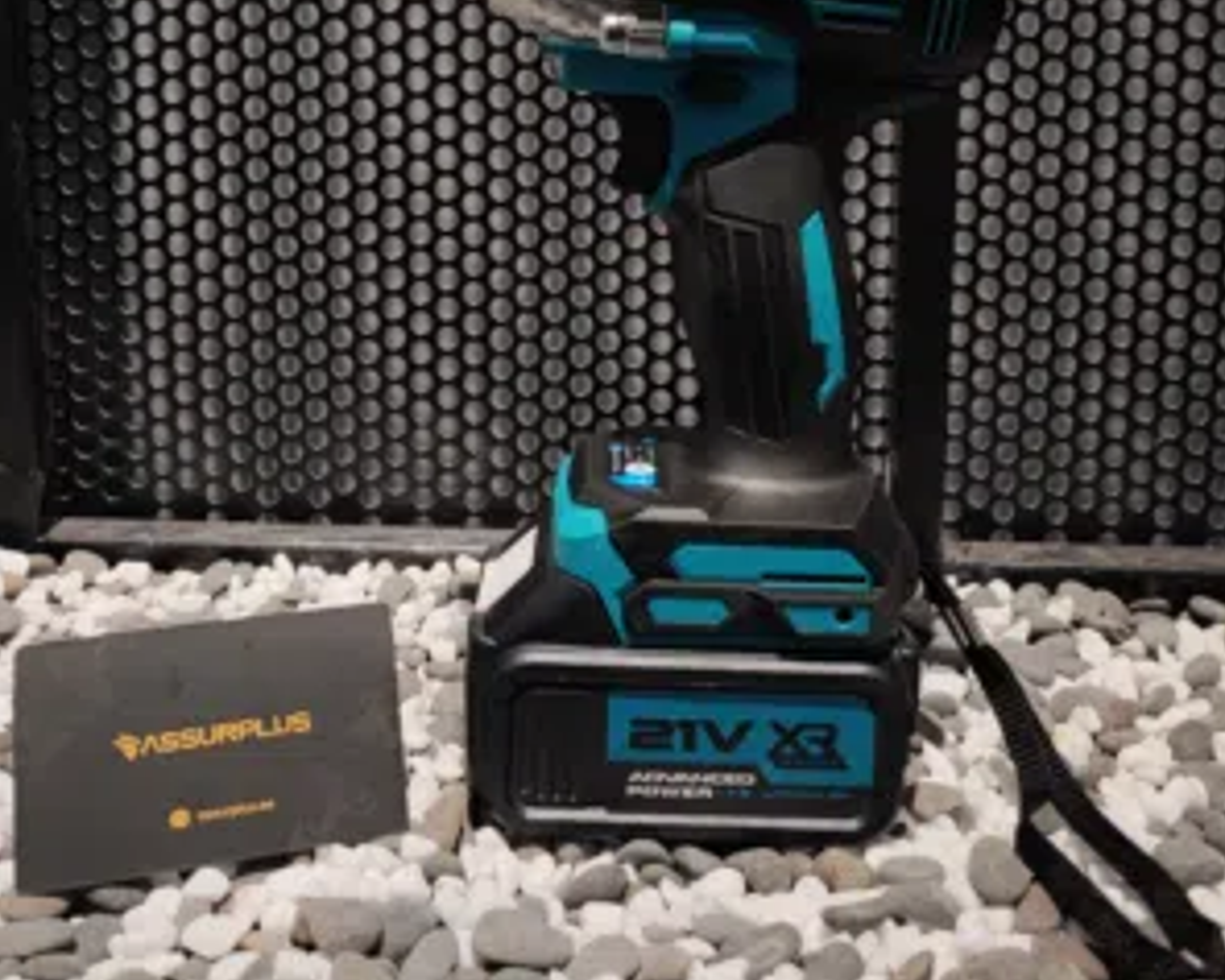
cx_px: 617
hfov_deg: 54.2
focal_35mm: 33
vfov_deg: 42.2
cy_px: 170
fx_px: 1197
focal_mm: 5.96
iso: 271
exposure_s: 1/100
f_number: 1.75
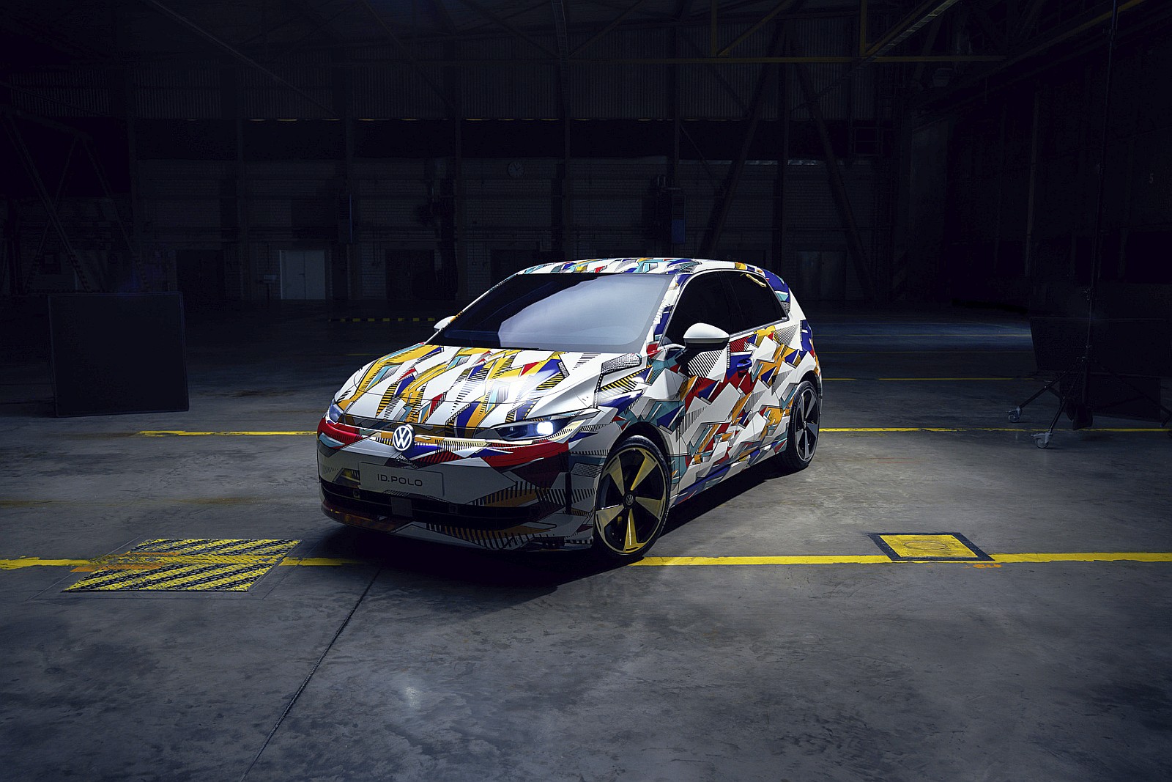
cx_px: 586
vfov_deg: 43.4
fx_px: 983
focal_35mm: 30
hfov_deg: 61.6
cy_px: 391
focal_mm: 30.2
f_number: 4.5
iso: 250
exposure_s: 1/40
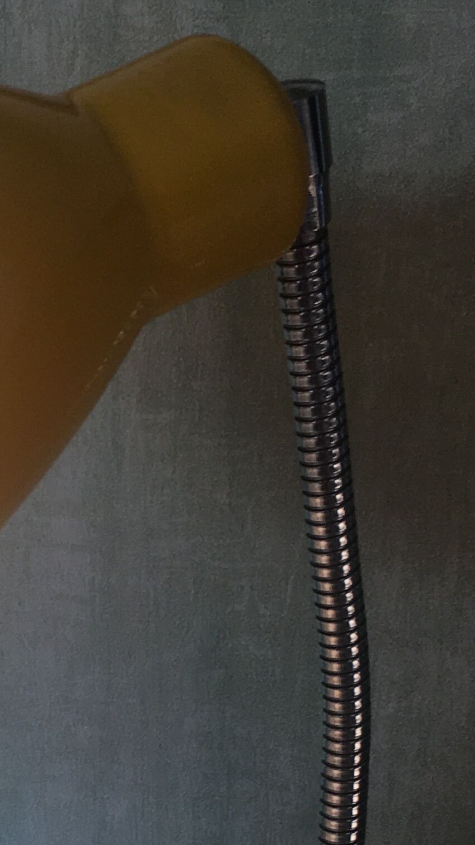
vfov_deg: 24.6
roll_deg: +2.2
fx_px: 1881
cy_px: 746
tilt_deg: -21.9
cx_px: -22
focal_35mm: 84
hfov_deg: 14.1
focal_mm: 4.15
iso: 32
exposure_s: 1/50
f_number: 2.2
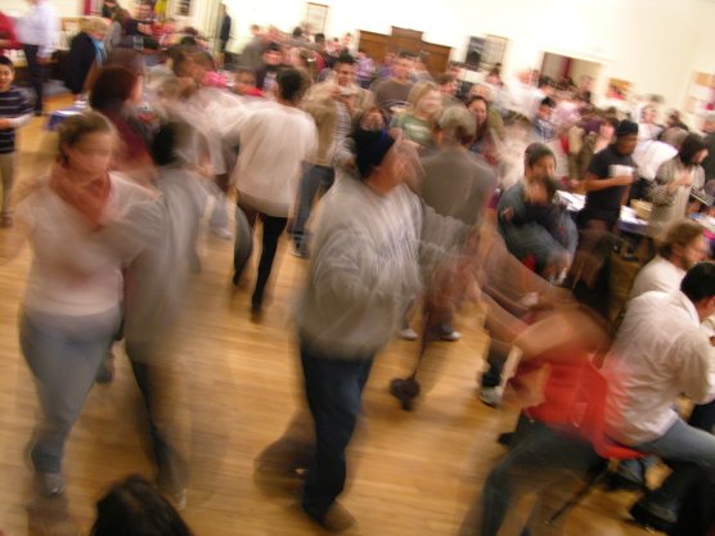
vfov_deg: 40.7
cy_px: 268
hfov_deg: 52.6
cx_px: 358
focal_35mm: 35
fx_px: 723
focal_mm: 8.9
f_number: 2.8
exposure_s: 1/1.7
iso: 200
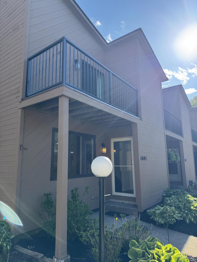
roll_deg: +1.9
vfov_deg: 71.6
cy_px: 131
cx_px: 98
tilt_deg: +9.5
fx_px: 182
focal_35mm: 24
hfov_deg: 56.8
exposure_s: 1/1261
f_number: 1.78
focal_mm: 6.76
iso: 80
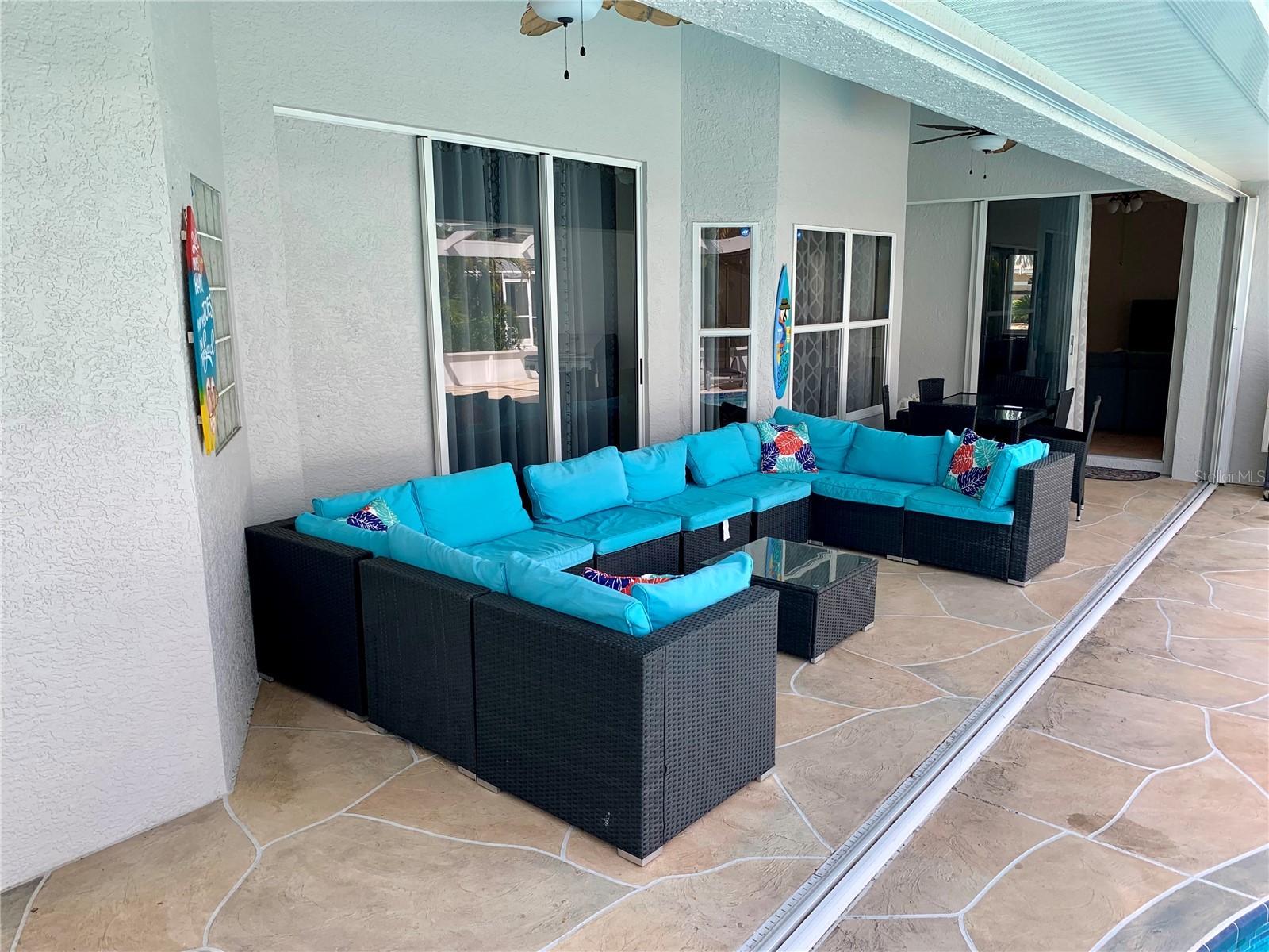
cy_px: 476
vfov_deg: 53.1
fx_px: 953
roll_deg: +0.8
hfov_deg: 67.3
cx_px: 634
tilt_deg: -11.6
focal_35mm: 26
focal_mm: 4.25
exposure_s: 1/209
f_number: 1.8
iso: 25
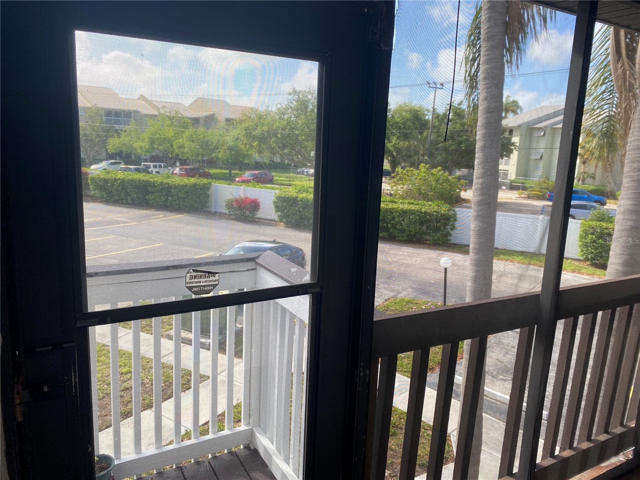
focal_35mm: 26
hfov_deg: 67.3
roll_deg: -2.3
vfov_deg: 53.1
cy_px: 240
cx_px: 320
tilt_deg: -11.6
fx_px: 481
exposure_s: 1/616
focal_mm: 4.25
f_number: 1.8
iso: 32
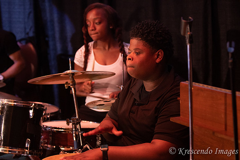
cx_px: 120
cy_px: 80
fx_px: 700
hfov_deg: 19.5
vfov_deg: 13.0
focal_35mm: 105
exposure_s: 1/200
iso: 1600
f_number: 2.8
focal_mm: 70
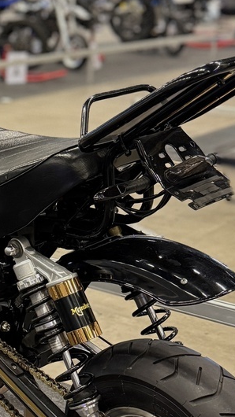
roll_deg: -0.4
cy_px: 171
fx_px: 875
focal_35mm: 79
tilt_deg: -12.6
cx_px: -39
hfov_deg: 14.8
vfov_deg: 26.8
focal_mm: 6.76
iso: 500
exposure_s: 1/50
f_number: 1.78
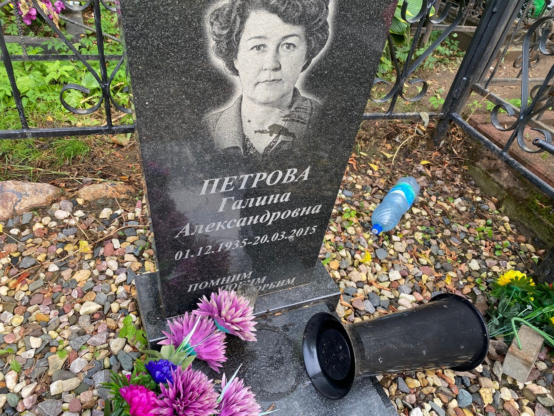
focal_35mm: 26
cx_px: 277
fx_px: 416
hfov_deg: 67.3
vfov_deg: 53.1
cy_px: 208
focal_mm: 4.25
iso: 32
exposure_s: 1/129
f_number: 1.8
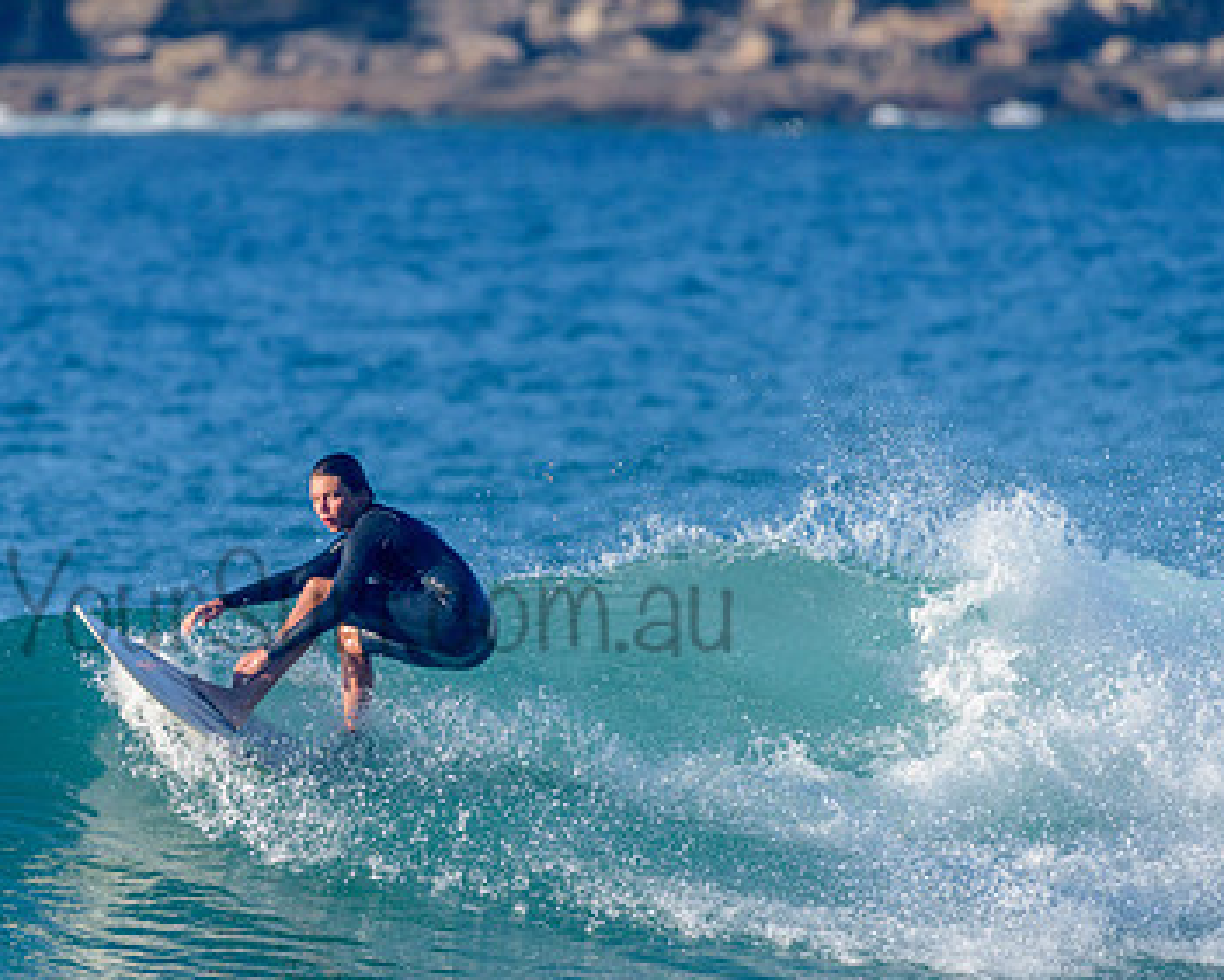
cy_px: 572
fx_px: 28018
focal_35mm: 773
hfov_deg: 2.5
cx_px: 365
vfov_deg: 2.0
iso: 280
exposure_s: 1/2000
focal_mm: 500
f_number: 5.6
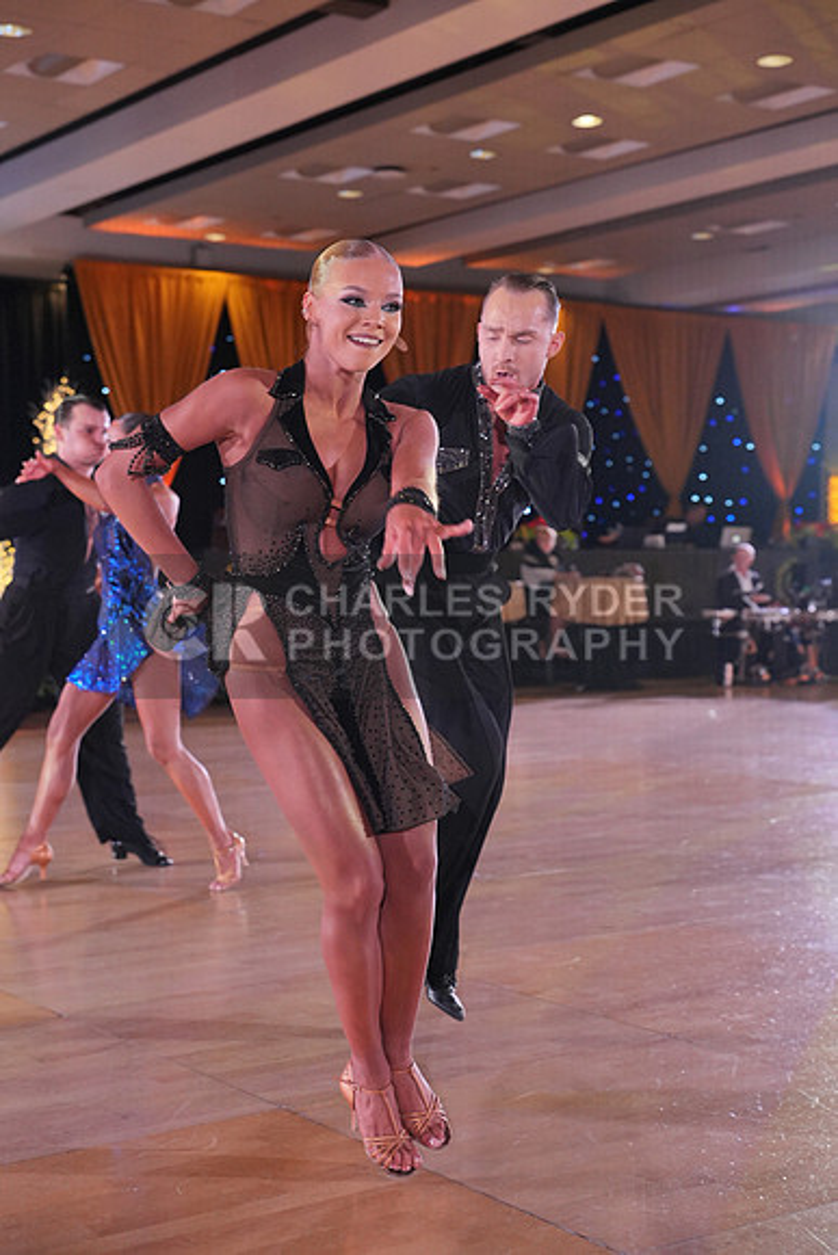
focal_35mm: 50
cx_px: 419
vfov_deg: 39.6
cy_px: 628
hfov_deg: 27.0
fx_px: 1745
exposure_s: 1/500
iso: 2500
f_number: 4
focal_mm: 50
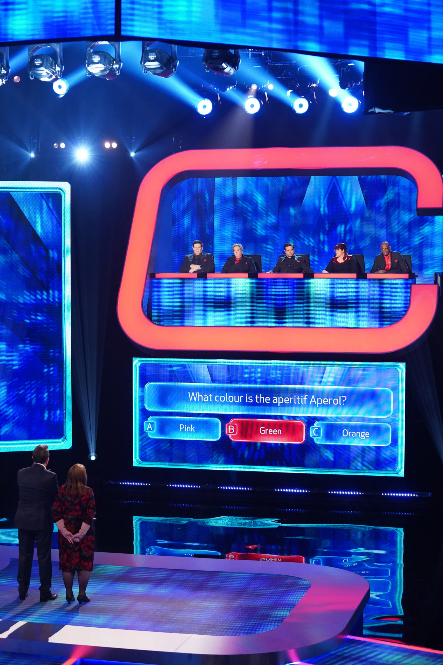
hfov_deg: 19.5
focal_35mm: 70
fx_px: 1292
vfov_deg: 28.8
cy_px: 332
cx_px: 222
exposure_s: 1/320
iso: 6400
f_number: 3.5
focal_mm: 70
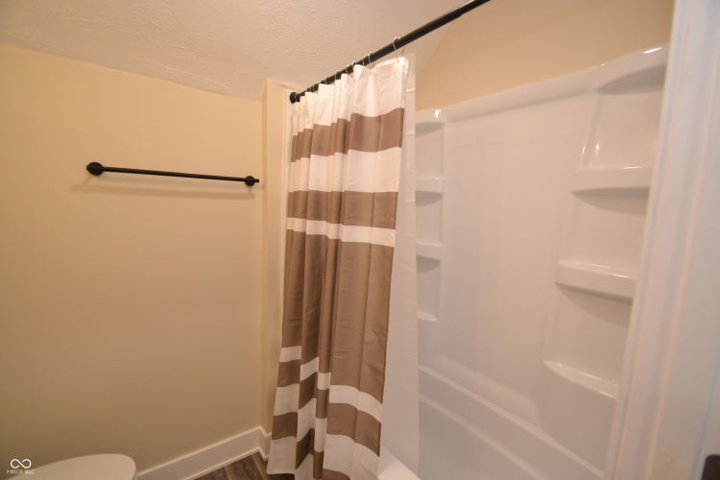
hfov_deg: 100.4
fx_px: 300
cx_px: 360
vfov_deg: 77.3
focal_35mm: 15
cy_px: 240
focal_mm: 10
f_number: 3.5
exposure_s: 1/60
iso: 500
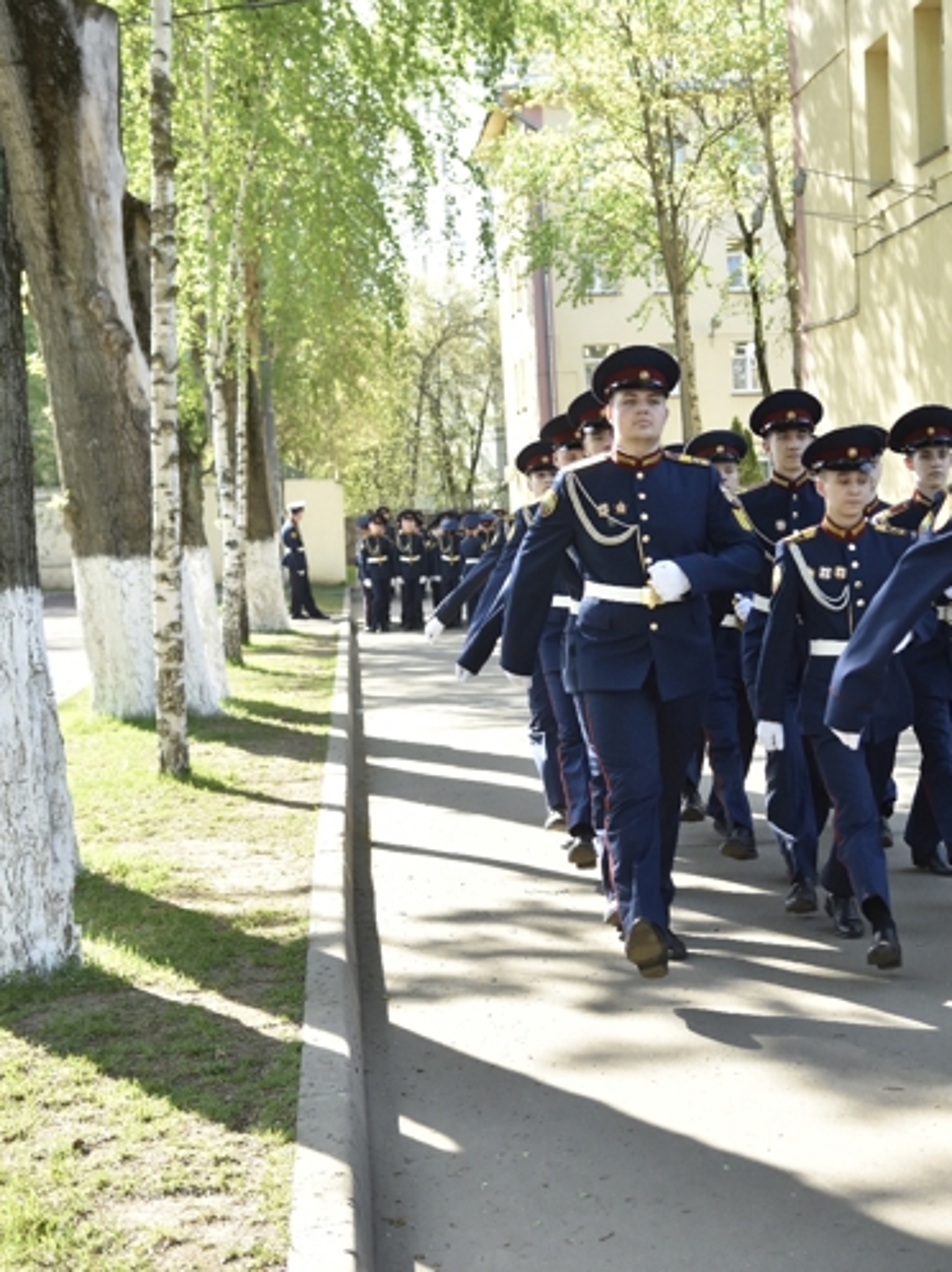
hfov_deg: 23.3
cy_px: 637
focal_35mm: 61
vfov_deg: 31.7
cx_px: 873
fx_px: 2240
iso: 640
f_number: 3.5
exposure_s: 1/1250
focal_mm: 28
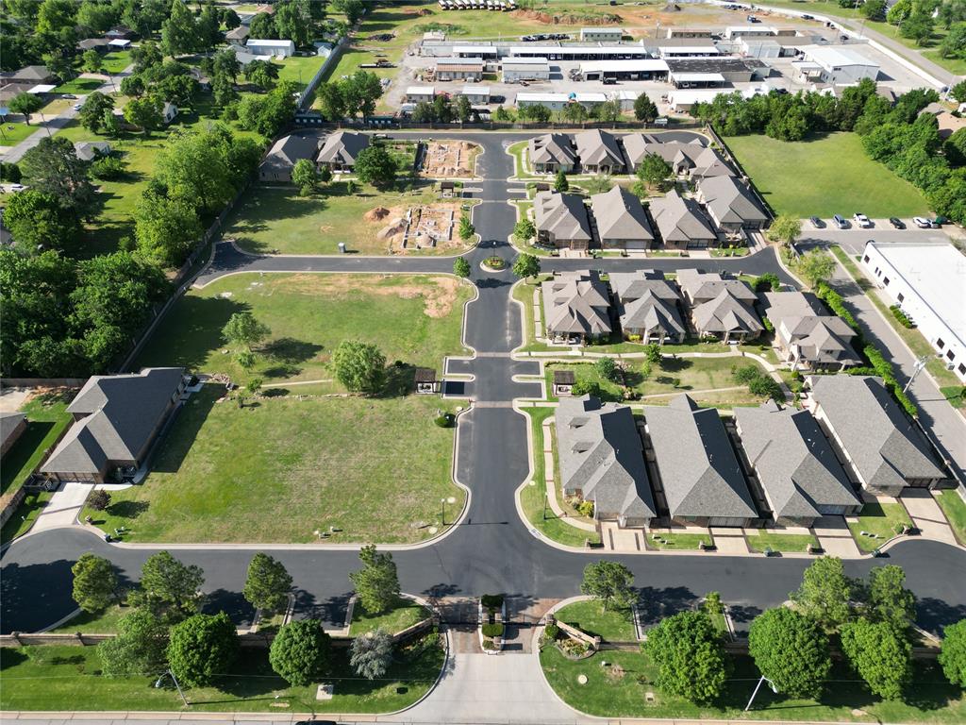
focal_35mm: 24
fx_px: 670
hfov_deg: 71.6
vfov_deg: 56.8
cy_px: 362
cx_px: 483
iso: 200
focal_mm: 6.72
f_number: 1.7
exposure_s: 1/2000
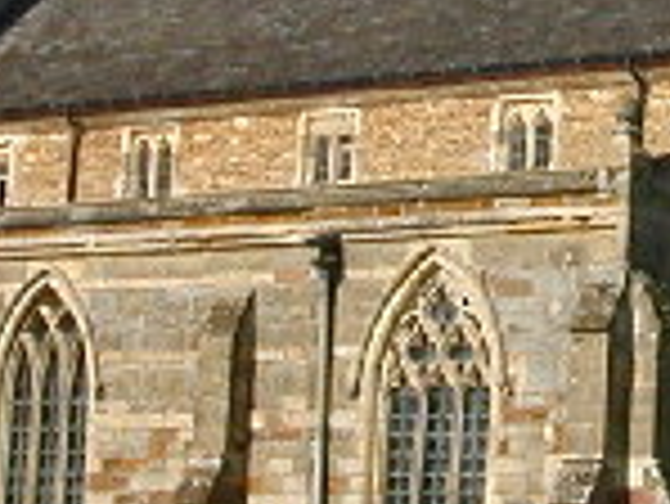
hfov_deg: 12.3
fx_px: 3080
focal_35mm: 159
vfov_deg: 9.3
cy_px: 171
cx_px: 688
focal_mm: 5.6
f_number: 4.5
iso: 100
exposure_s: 1/794
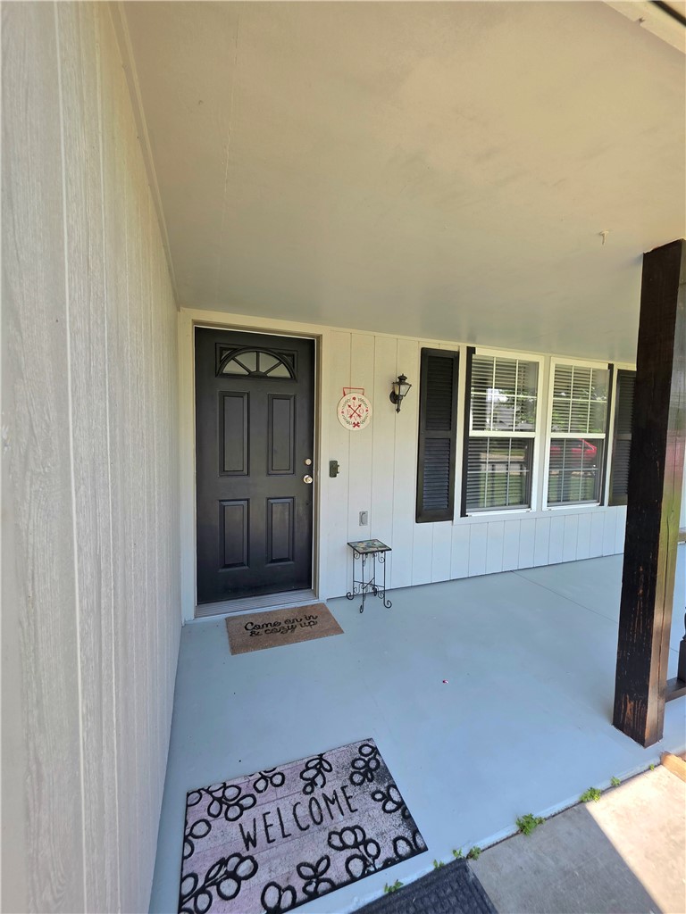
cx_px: 343
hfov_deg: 89.9
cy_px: 457
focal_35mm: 13
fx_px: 344
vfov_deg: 106.2
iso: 40
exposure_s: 1/385
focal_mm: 2.2
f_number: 1.9
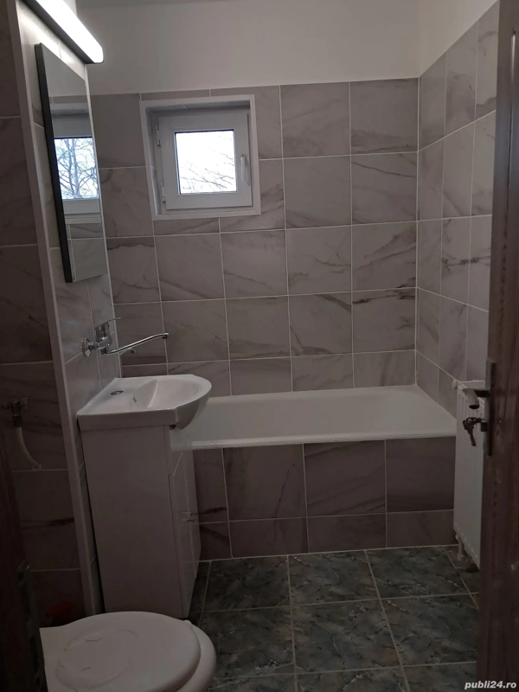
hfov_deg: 51.4
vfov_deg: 65.3
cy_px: 346
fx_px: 540
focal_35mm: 27
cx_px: 260
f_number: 1.8
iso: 80
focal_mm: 4
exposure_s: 1/60
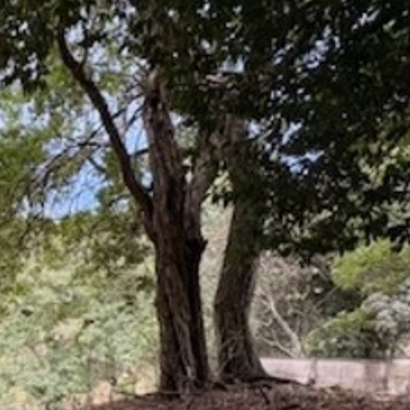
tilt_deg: +2.8
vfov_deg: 37.2
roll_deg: +0.5
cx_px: -84
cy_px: 321
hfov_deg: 31.9
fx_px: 590
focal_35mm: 44
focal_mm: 2.22
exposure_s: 1/262
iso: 64
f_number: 2.2
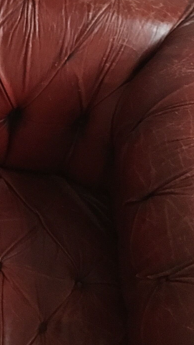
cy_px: 147
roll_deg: -7.0
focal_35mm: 92
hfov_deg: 12.5
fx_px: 841
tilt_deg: -44.7
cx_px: -96
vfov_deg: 23.1
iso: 400
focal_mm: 4.15
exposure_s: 1/17
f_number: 2.2
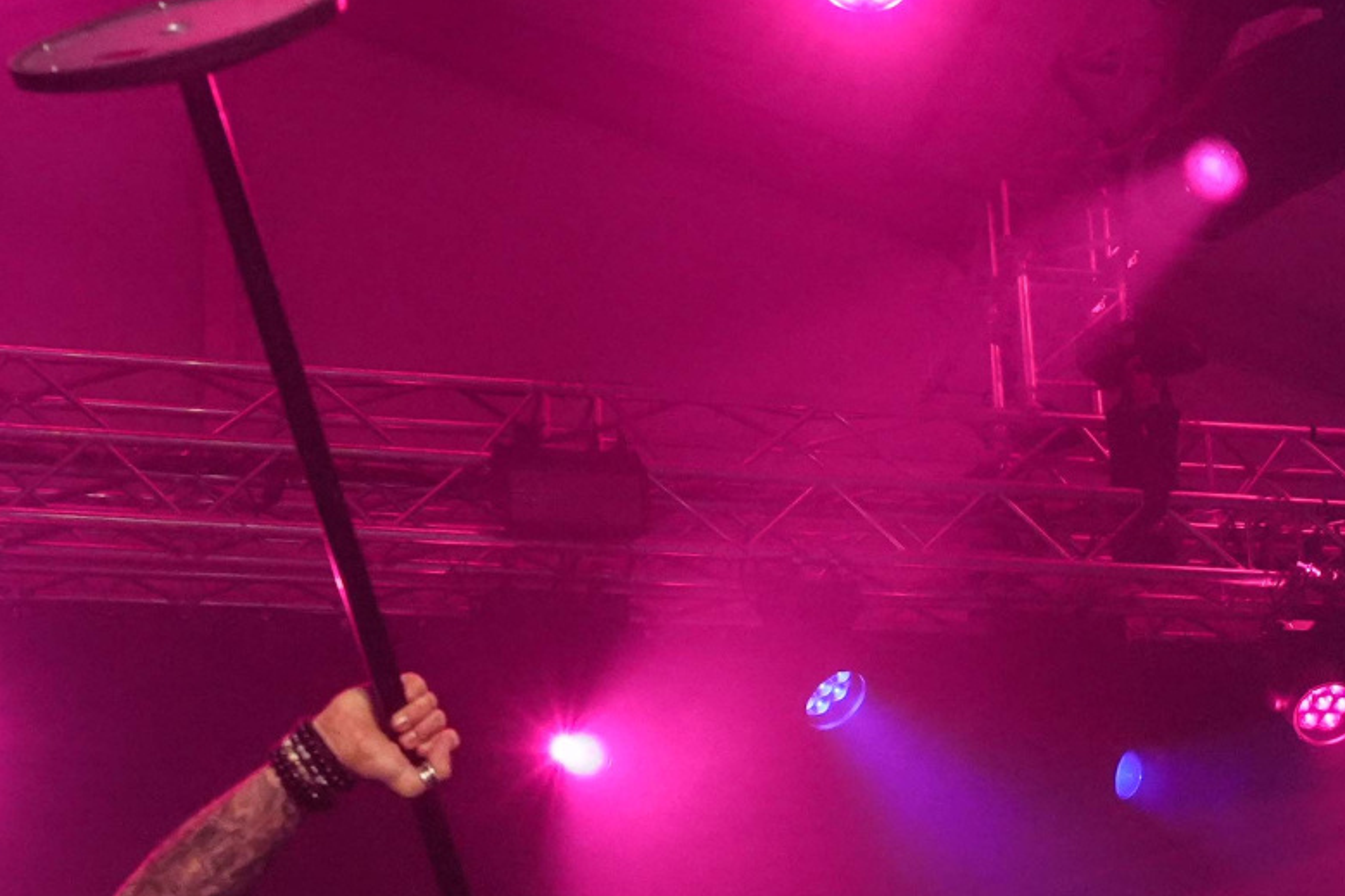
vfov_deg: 16.1
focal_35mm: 83
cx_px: 1120
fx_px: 3100
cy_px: 912
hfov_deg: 24.0
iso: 5000
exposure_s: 1/640
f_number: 4
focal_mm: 24
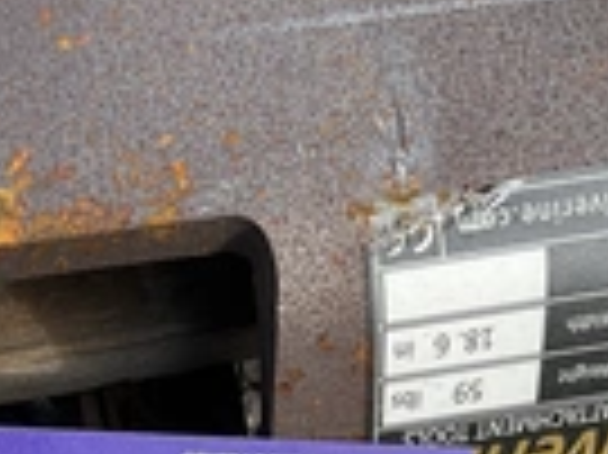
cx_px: 32
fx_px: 1509
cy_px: 602
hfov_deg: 22.1
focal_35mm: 86
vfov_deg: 16.2
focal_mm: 3
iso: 25
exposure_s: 1/700
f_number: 1.8
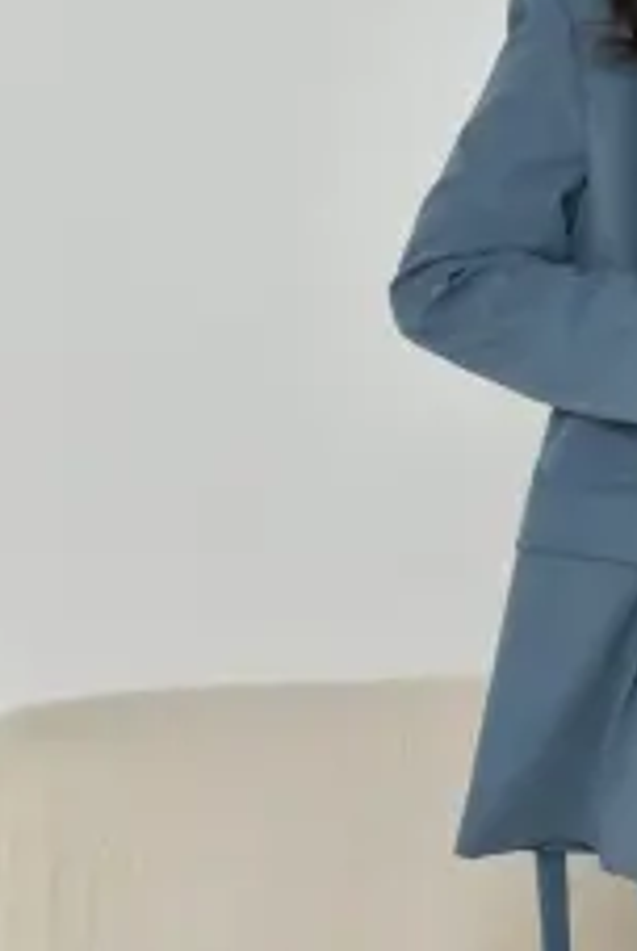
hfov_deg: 7.5
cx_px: 444
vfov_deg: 11.1
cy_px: 553
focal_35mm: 185
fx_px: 4889
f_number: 4.5
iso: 100
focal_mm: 35
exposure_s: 1/200
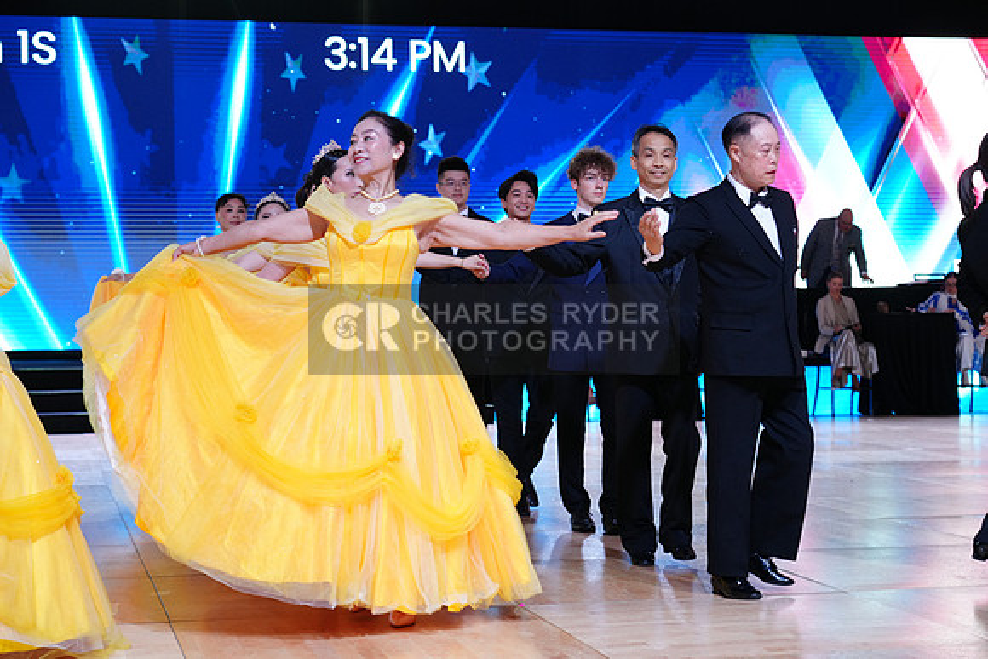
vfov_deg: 20.0
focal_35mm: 68
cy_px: 330
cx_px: 494
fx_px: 1867
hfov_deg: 29.6
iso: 1600
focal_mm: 68
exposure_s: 1/500
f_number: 4
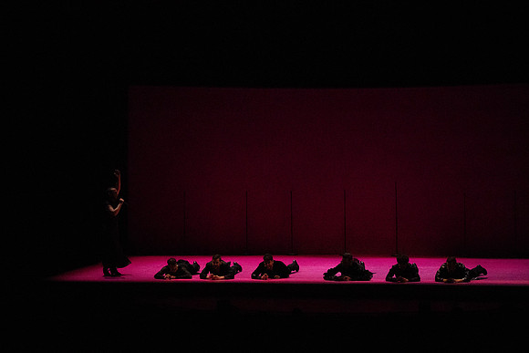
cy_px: 176
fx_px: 1778
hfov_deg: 16.9
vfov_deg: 11.3
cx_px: 264
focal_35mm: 121
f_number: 10
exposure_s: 1/400
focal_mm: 121
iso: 25600
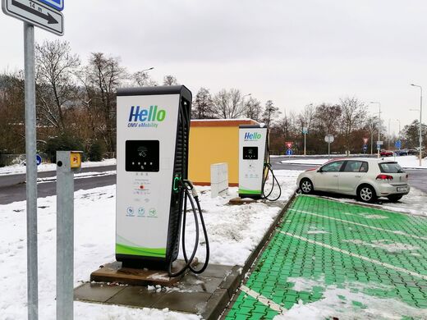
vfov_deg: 44.2
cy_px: 160
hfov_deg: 56.8
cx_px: 214
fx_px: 395
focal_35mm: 32
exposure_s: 1/192
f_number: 1.8
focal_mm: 5.3
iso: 50
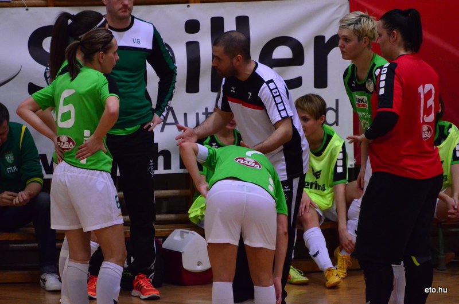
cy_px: 152
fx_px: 5153
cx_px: 230
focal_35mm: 405
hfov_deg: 5.1
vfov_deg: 3.4
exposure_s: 1/400
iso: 5000
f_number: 5.6
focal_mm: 270
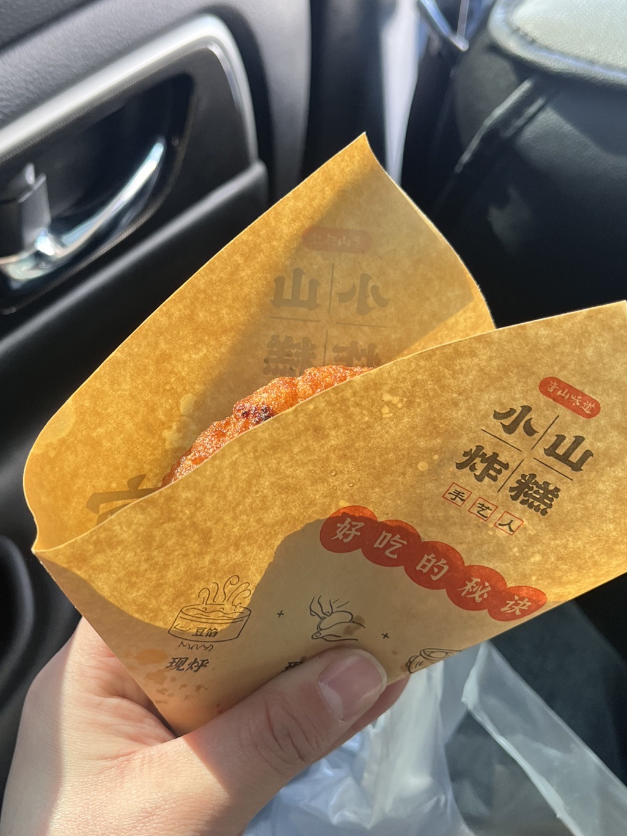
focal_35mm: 38
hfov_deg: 37.6
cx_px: 255
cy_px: 412
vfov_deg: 49.0
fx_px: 918
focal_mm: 5.1
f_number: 1.6
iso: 80
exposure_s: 1/121
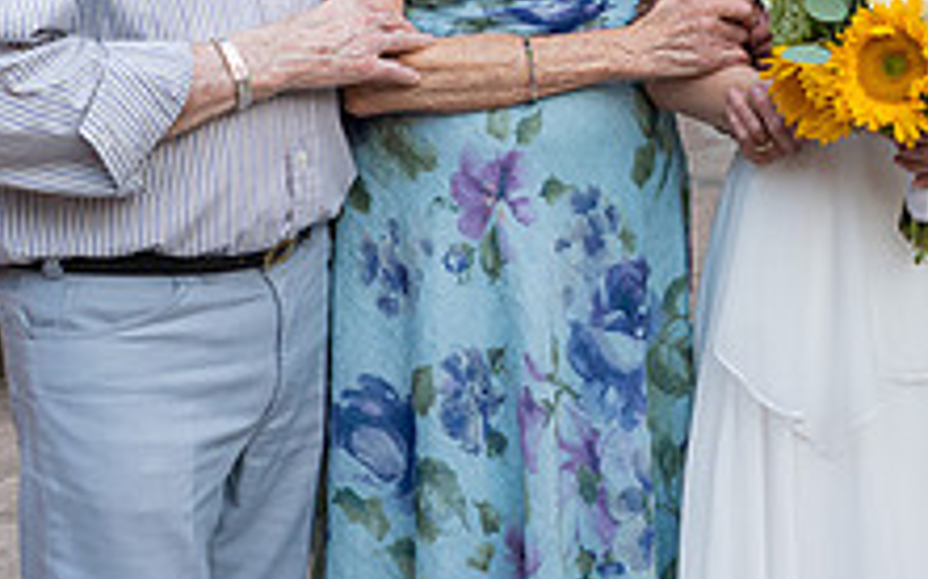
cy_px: -57
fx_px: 1896
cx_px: 953
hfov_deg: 25.9
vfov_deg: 16.8
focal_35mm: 75
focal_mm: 28
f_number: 3.2
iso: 500
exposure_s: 1/320
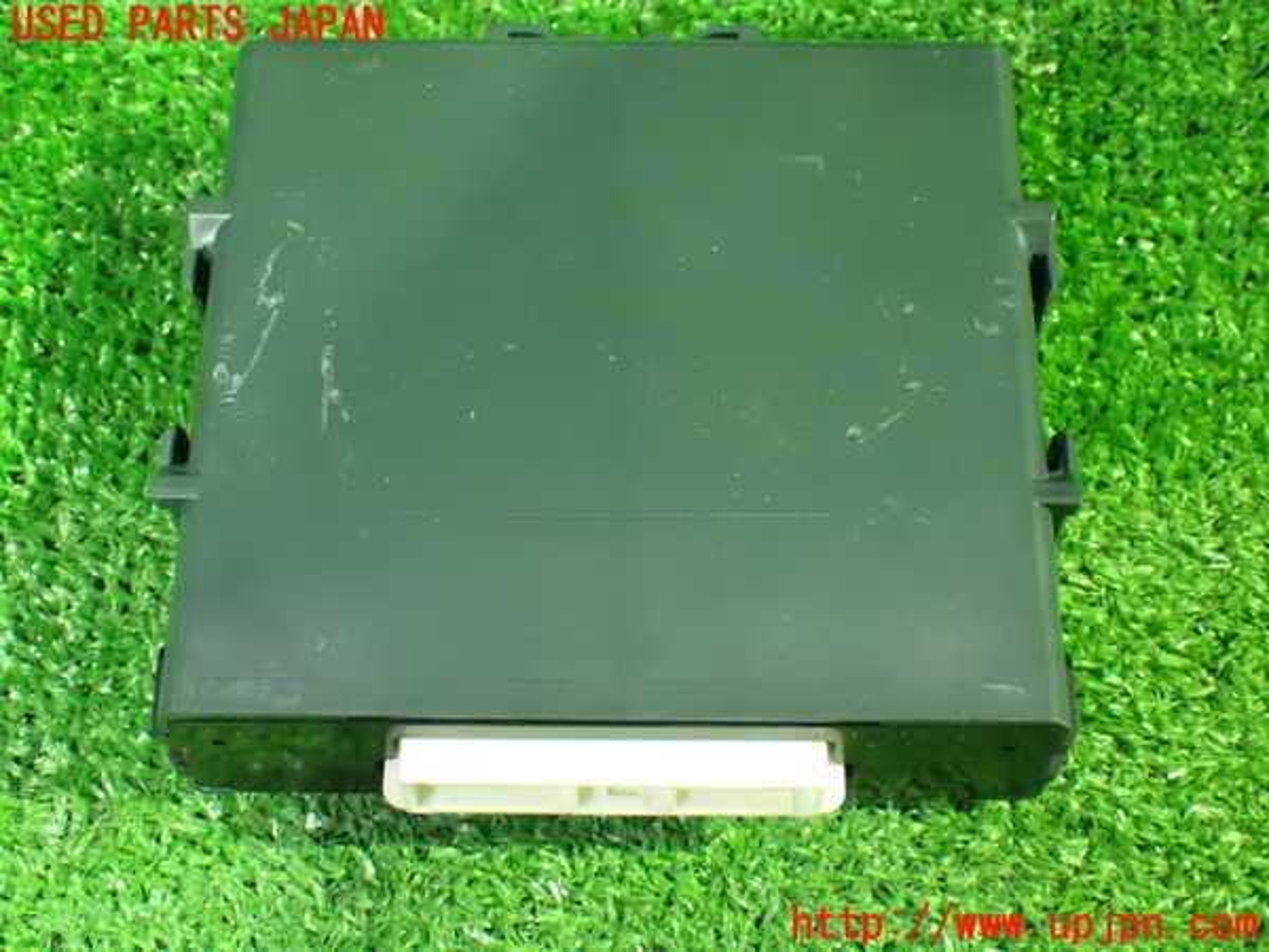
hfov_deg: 33.2
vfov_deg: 25.2
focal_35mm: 58
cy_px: 476
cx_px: 634
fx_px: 2126
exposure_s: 1/15
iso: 1600
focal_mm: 10.35
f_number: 3.5
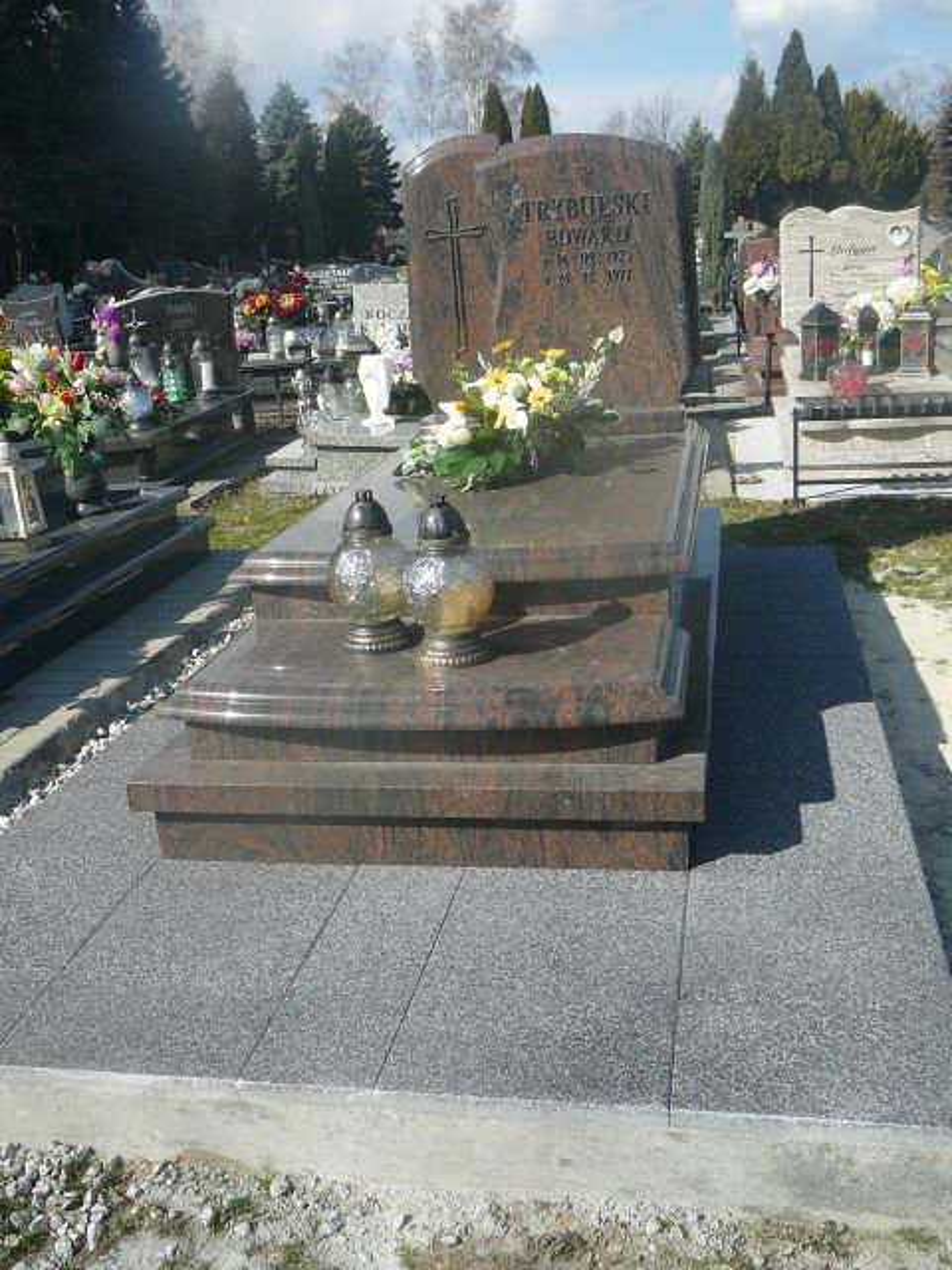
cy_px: 635
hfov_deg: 40.7
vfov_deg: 52.6
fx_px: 1283
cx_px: 476
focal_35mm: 35
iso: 80
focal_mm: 5.2
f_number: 2.8
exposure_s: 1/1000
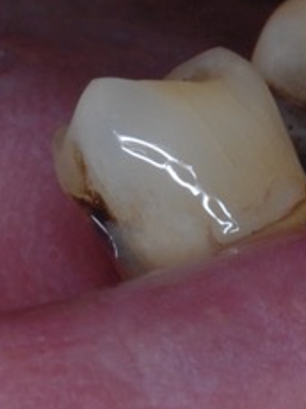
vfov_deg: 2.5
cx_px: -240
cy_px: 50
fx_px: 9346
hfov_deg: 1.9
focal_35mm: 792
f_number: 22
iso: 250
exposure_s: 1/200
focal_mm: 105
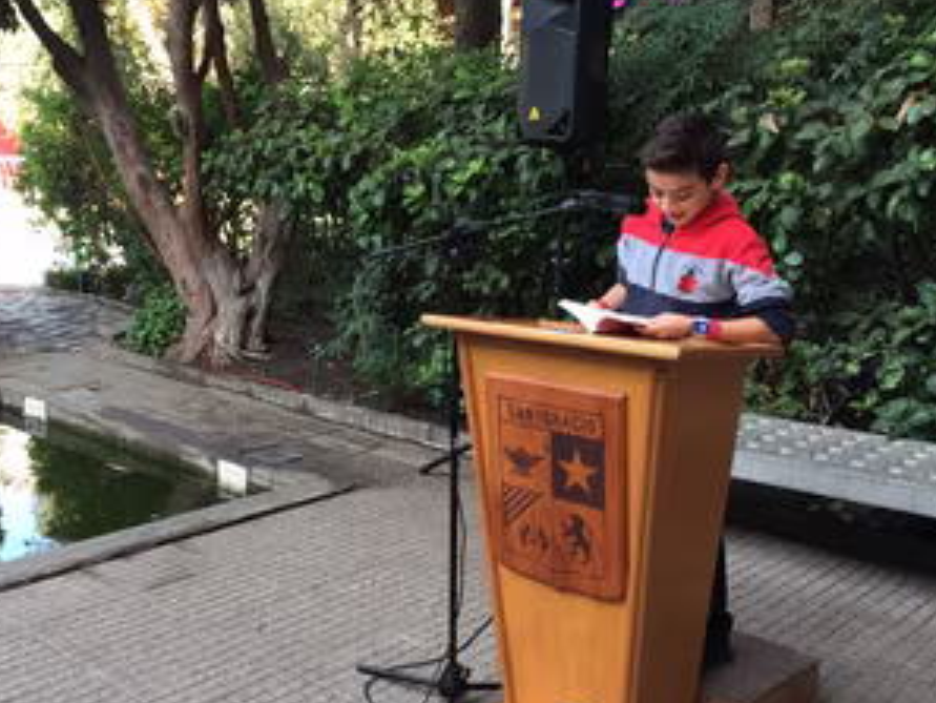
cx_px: 378
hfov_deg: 47.6
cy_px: 378
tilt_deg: -10.2
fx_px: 1055
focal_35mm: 39
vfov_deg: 36.8
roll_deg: -2.1
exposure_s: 1/100
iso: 50
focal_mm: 4.15
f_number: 2.2
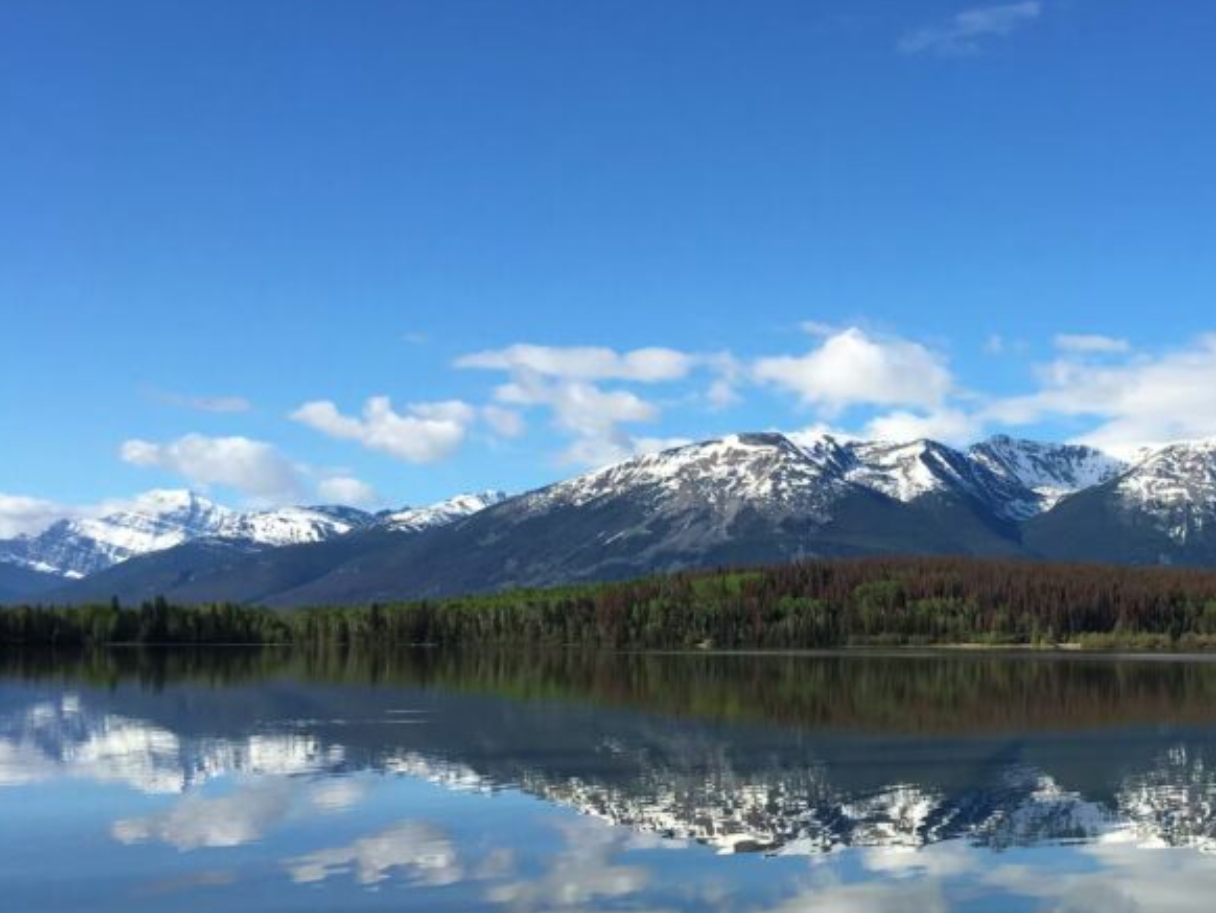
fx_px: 1792
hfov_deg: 35.5
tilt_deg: +2.5
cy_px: 581
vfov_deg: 28.5
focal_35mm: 51
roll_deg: -0.6
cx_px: 1063
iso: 25
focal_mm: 4.15
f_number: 2.2
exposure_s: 1/1876
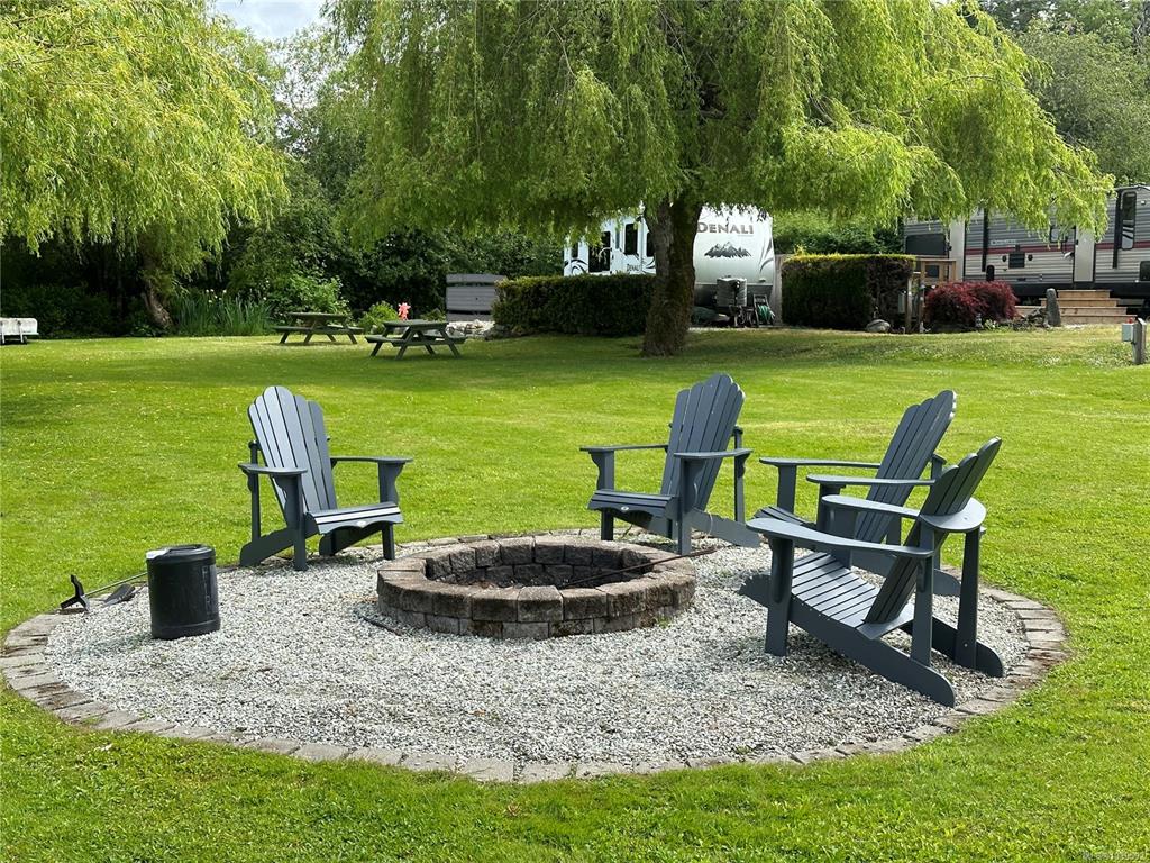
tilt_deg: -6.1
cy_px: 432
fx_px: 1595
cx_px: 575
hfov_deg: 39.7
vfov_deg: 30.3
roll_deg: -1.0
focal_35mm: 48
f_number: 1.78
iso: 64
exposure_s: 1/2028
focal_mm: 6.86
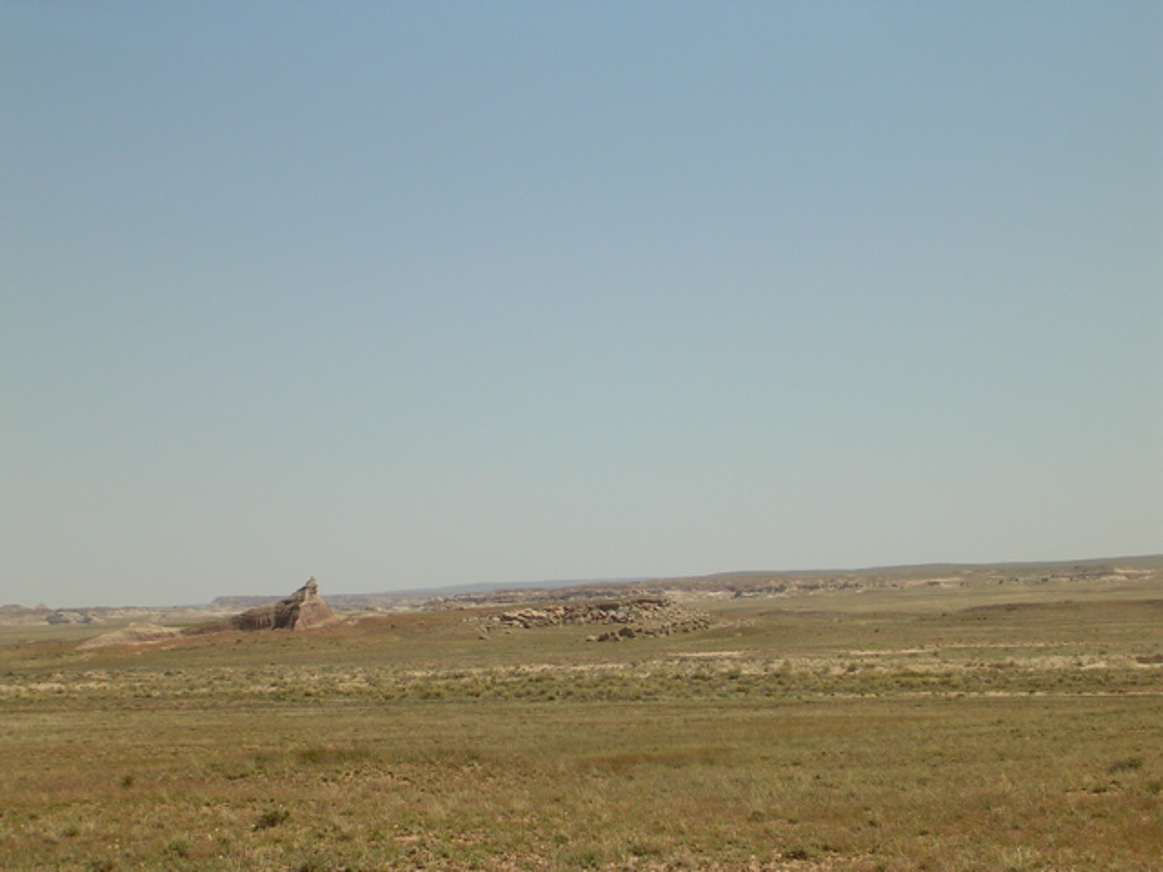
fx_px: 3864
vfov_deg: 12.9
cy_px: 436
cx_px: 582
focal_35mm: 115
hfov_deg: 17.1
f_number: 4.9
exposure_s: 1/575
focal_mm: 17.4
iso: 50
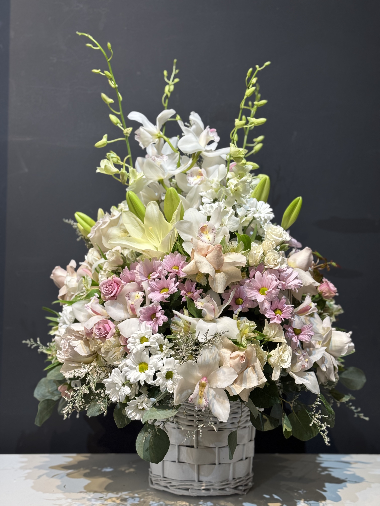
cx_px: 190
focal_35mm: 48
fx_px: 703
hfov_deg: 30.3
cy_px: 253
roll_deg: -0.4
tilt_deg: +0.8
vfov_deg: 39.7
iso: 160
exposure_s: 1/60
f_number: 1.78
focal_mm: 6.76
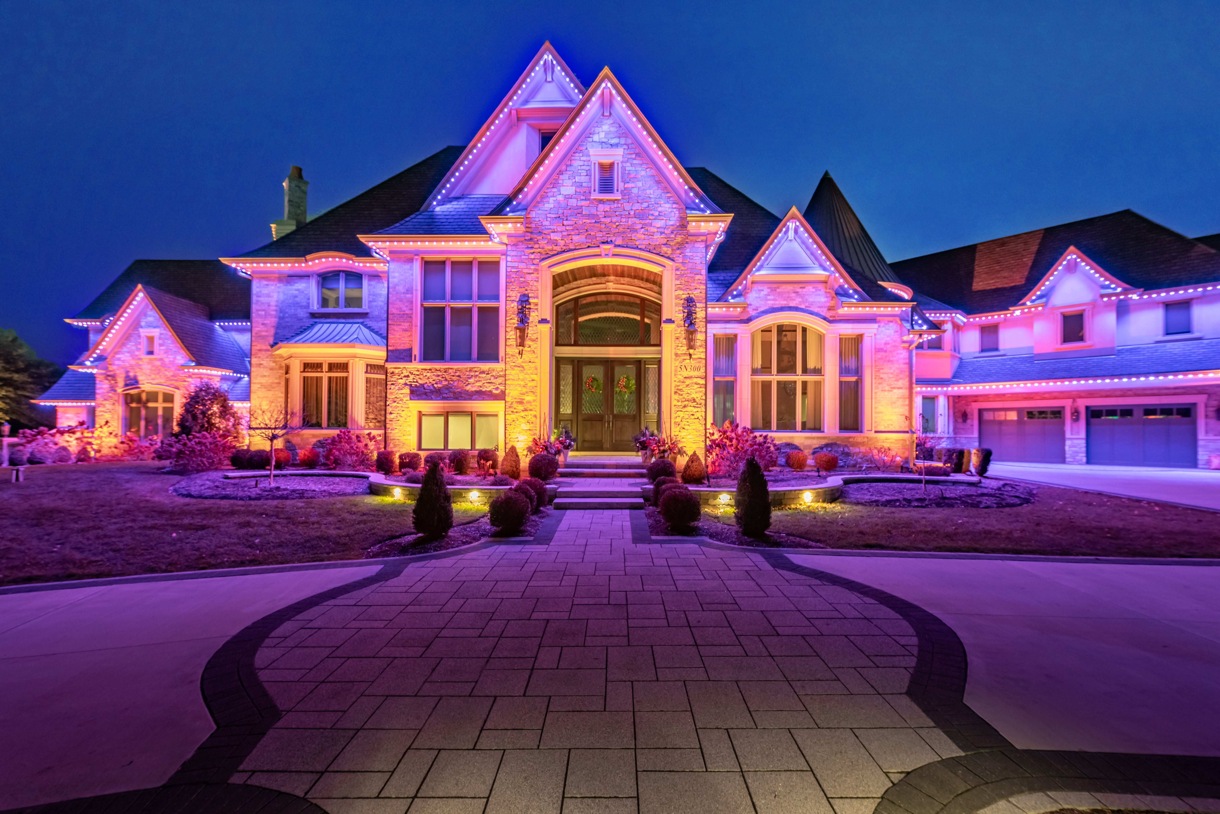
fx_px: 509
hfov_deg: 100.4
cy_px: 407
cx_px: 610
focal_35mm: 15
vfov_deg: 77.4
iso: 320
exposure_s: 2
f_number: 7.1
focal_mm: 15
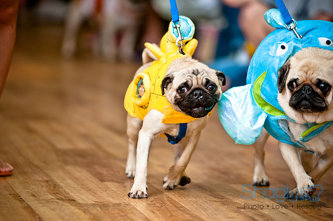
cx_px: 166
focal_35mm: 262
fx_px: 2425
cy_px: 110
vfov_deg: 5.2
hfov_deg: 7.9
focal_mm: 175
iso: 200
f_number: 2.8
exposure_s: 1/200
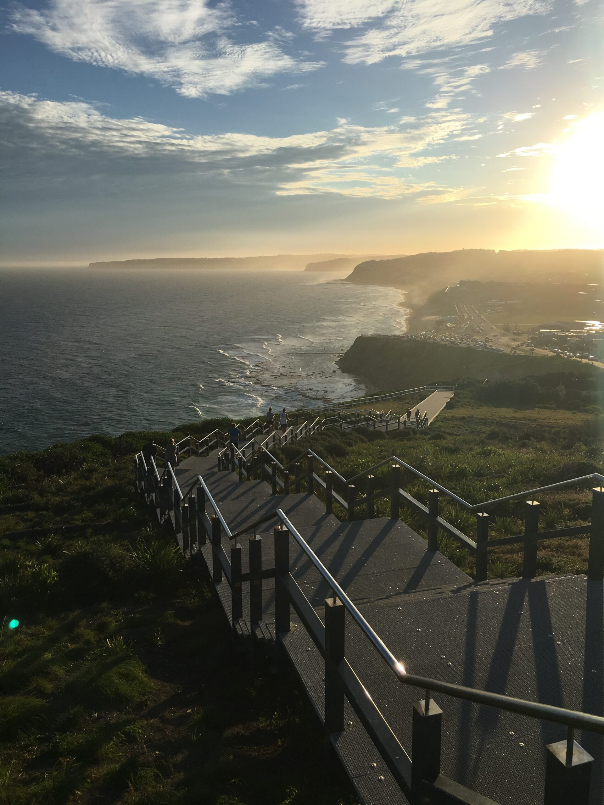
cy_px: 402
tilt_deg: -11.0
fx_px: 675
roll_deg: -0.5
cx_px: 302
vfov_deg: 61.7
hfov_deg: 48.2
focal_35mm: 29
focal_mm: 4.15
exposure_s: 1/2959
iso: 25
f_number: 2.2
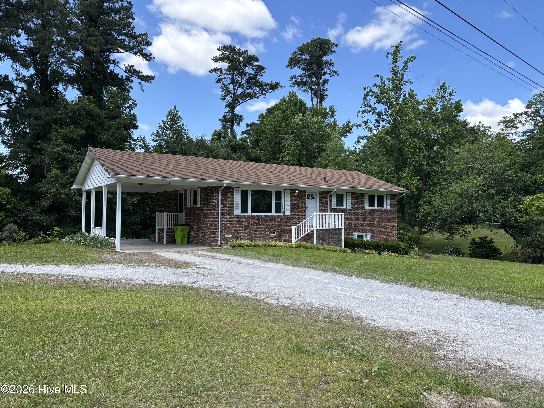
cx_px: 272
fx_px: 409
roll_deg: +0.0
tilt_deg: +0.9
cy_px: 204
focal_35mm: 26
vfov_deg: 53.1
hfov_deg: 67.3
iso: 50
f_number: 1.6
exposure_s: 1/1233
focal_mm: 5.96
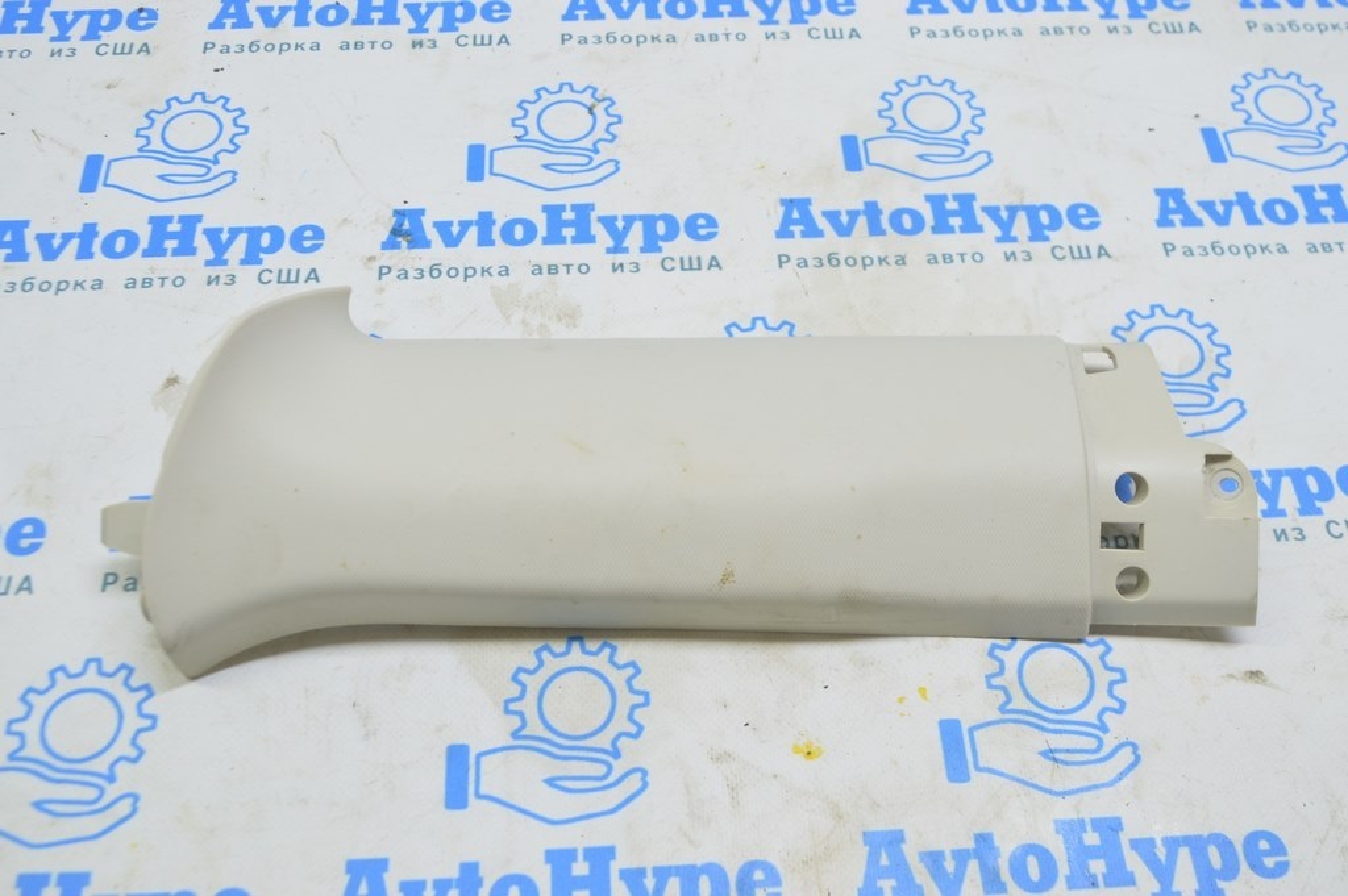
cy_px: 448
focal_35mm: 38
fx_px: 1403
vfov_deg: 35.4
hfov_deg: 51.3
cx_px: 674
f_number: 5.6
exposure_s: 1/20
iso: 400
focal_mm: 25
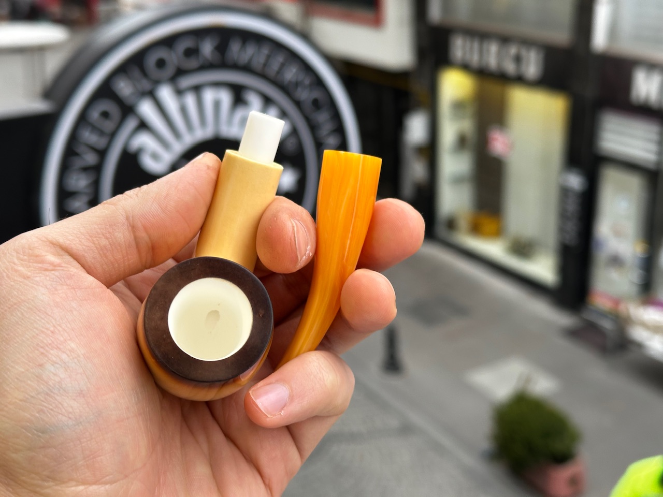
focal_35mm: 48
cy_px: 248
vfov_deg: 30.3
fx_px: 919
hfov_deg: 39.7
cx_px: 332
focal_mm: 6.86
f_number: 1.78
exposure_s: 1/50
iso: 50
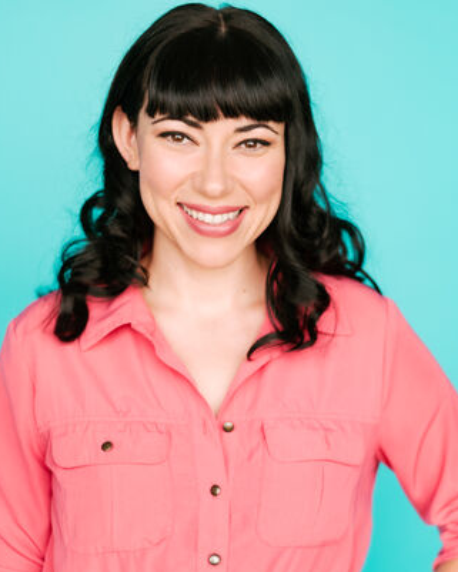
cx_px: 295
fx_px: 1253
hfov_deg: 20.7
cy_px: 381
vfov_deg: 25.6
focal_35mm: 74
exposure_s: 1/400
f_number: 1.8
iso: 250
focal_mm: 50
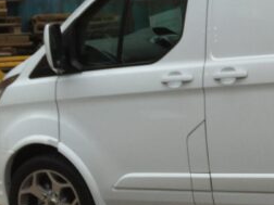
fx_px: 728
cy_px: 100
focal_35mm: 92
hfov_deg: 19.0
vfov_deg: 16.1
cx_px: 396
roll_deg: -1.0
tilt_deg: -4.9
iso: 32
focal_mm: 4.15
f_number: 2.2
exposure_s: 1/226
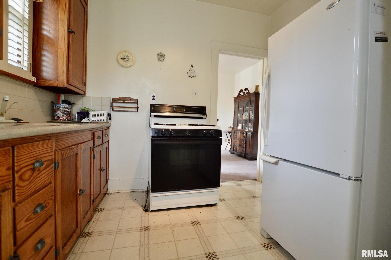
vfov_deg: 77.2
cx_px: 196
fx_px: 163
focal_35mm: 15
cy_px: 130
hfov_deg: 100.4
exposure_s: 1/60
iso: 400
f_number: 3.5
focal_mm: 10
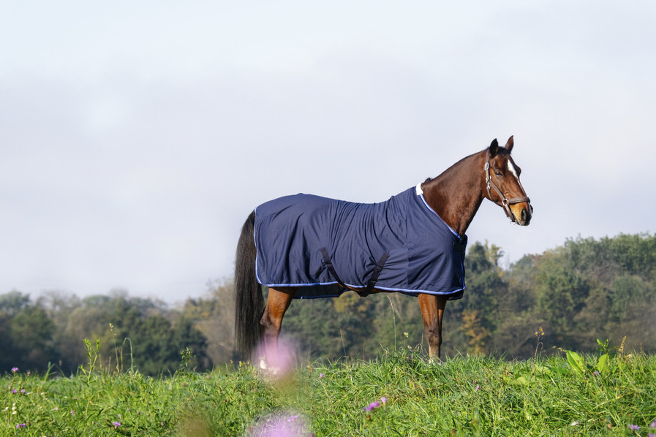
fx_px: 3662
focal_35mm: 201
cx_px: 339
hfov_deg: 10.2
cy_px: 225
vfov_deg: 6.8
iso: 800
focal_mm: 117.3
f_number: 5.6
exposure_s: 1/2000
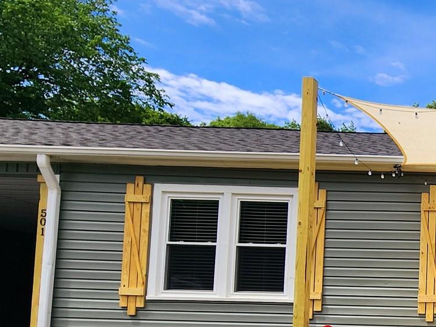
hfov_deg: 33.7
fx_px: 453
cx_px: 590
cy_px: 318
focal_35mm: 36
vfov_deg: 36.2
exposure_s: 1/2000
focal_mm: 2.2
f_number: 2.2
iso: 50
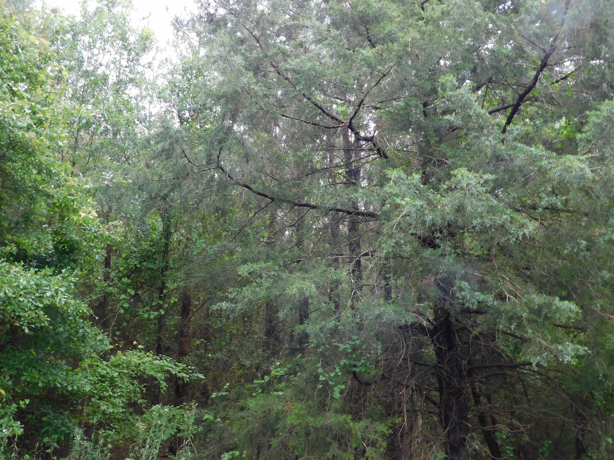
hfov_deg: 51.4
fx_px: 639
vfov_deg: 39.7
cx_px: 307
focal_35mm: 36
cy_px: 230
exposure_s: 1/40
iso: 125
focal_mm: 6.3
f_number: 3.5
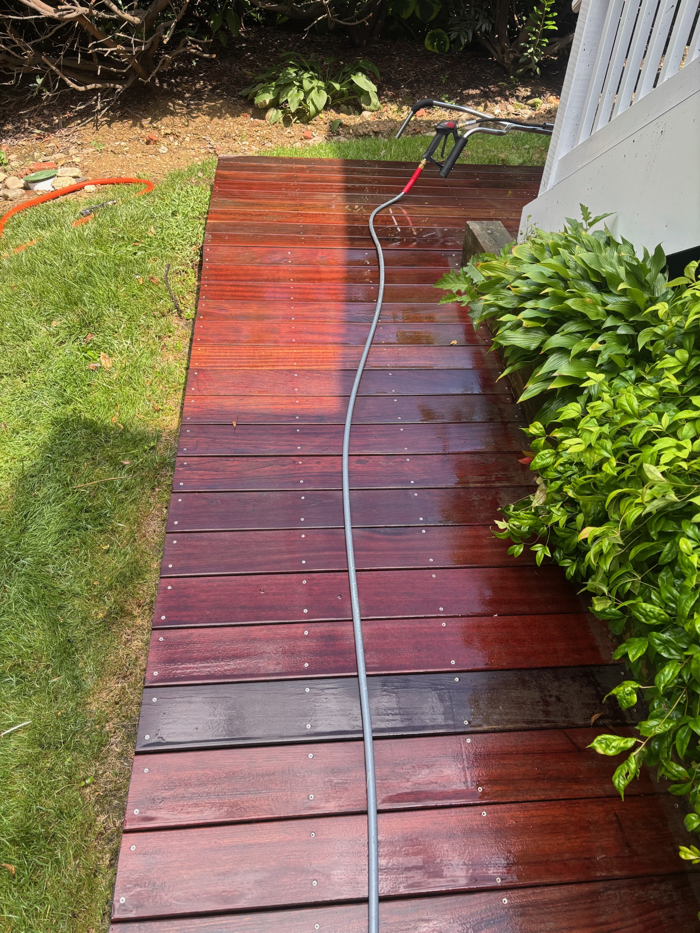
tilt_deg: -37.7
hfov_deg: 53.1
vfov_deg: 67.3
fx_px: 701
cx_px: 350
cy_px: 466
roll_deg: -4.4
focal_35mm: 26
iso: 50
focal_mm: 5.96
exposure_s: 1/381
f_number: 1.6
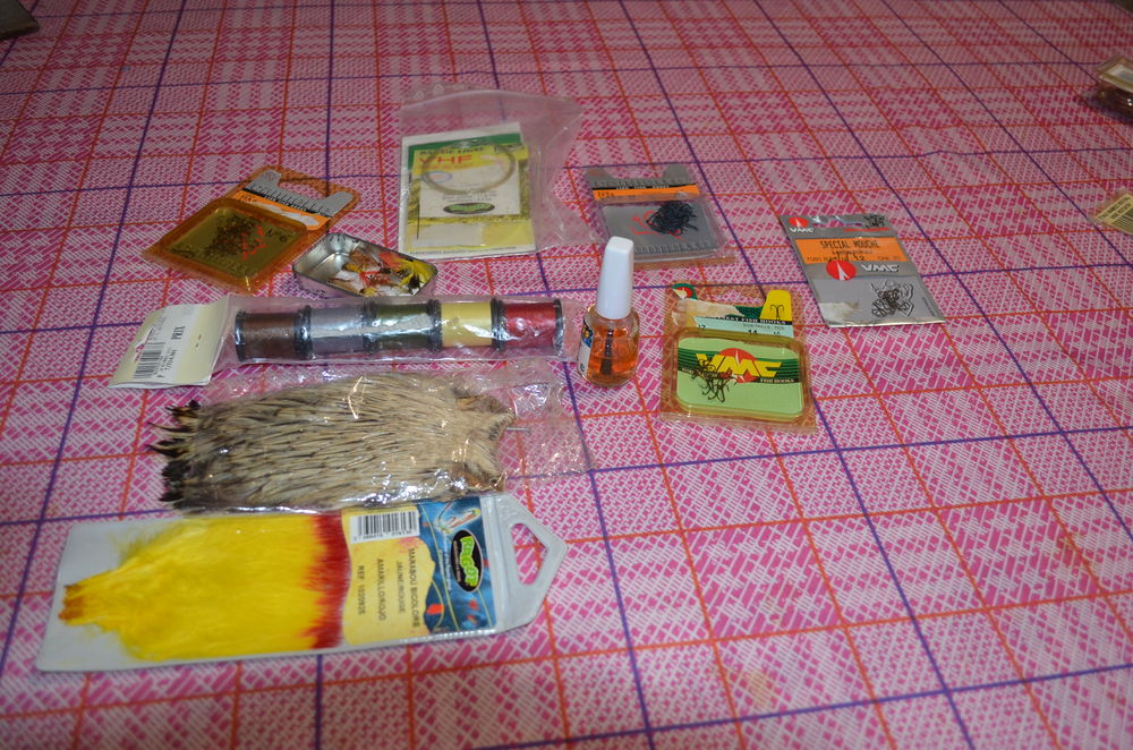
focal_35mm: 33
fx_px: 1036
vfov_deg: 39.8
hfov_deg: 57.3
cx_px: 566
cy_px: 375
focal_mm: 22
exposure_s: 1/60
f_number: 3.8
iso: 1000
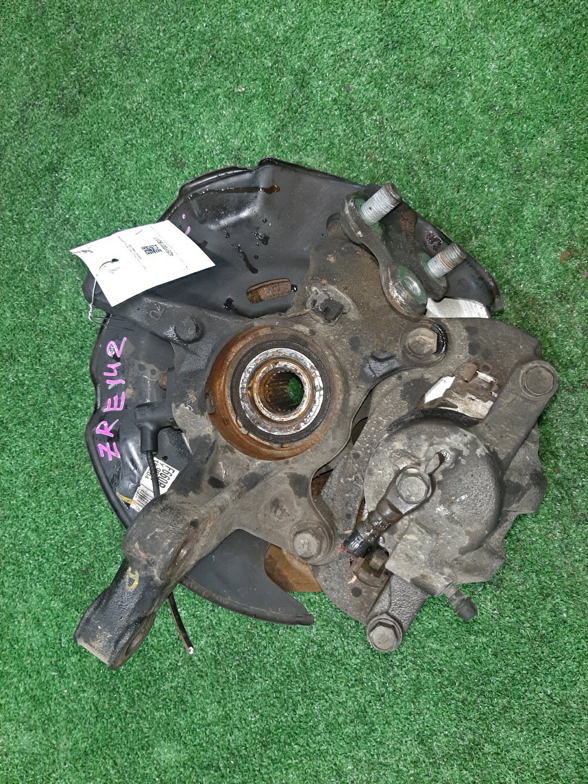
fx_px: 589
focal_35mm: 26
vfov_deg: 67.3
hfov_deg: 53.1
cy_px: 392
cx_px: 294
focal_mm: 3.93
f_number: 1.7
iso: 166
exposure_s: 1/33
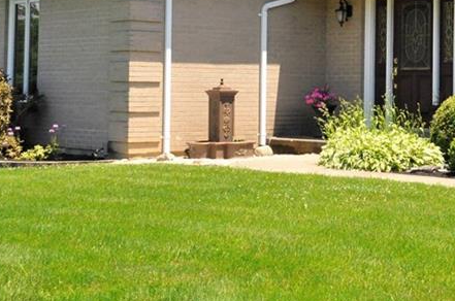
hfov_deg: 23.1
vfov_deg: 15.4
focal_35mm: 87
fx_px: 1099
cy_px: 21
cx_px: 364
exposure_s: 1/1000
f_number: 16
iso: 2000
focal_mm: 25
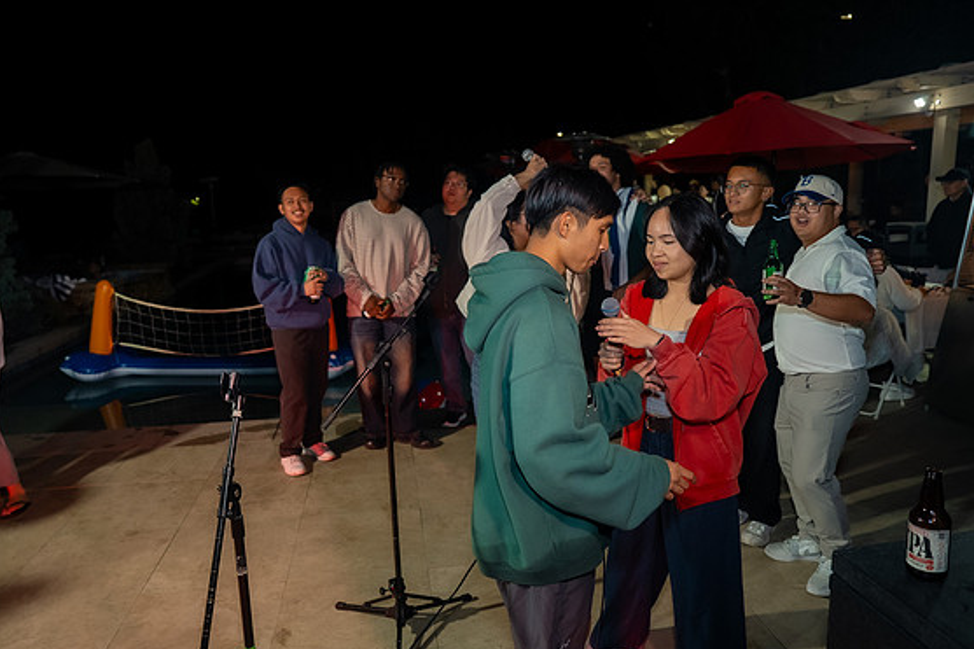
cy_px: 321
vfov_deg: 51.3
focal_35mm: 25
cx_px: 490
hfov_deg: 71.5
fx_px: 676
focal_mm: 24
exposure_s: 1/160
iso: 1000
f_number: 2.8
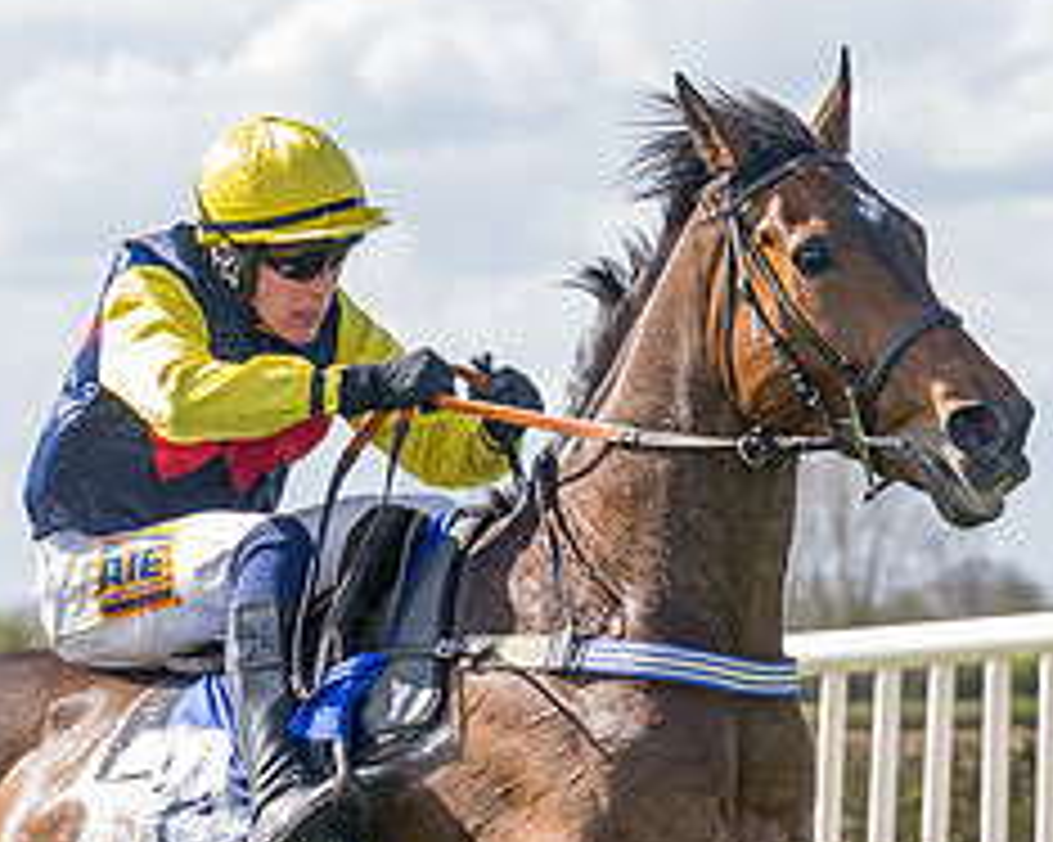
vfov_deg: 4.6
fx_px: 10529
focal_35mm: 338
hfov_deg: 5.7
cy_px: 921
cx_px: 990
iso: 400
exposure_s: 1/1600
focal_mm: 70
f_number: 4
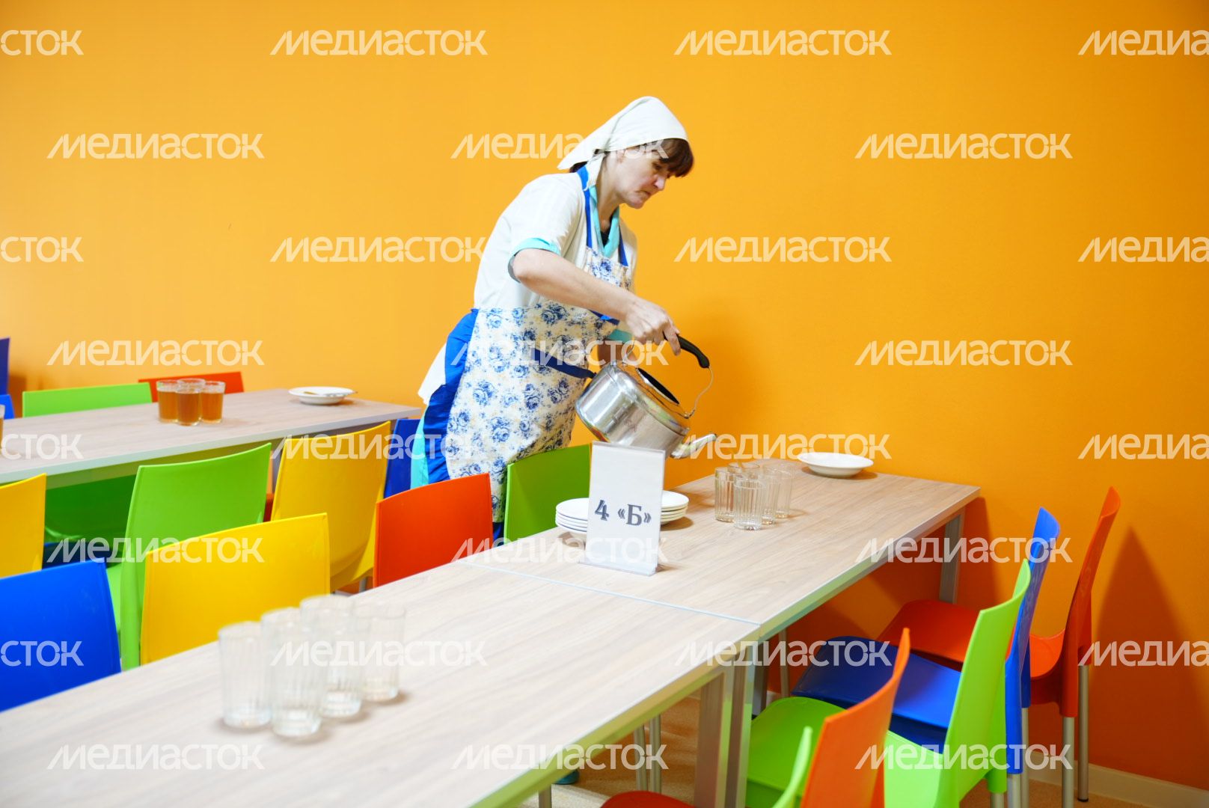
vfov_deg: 35.1
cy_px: 404
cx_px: 604
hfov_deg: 50.7
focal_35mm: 38
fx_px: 1277
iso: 400
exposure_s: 1/30
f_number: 2.8
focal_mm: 38
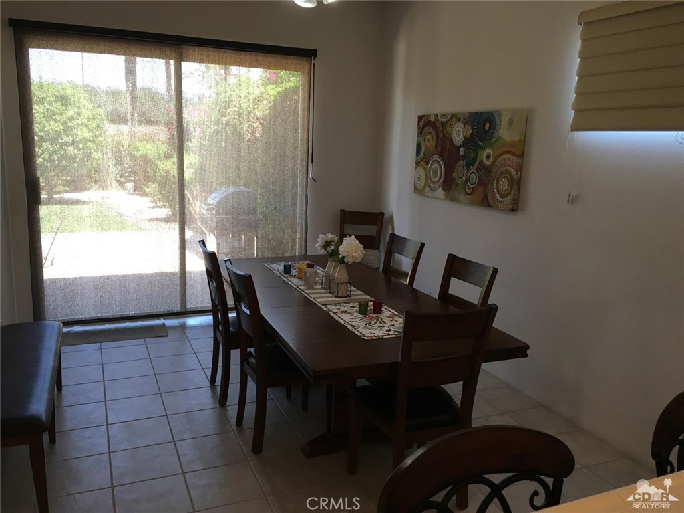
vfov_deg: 48.2
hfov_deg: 61.7
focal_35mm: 29
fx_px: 573
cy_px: 256
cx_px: 342
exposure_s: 1/30
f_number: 2.2
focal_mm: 4.15
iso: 50
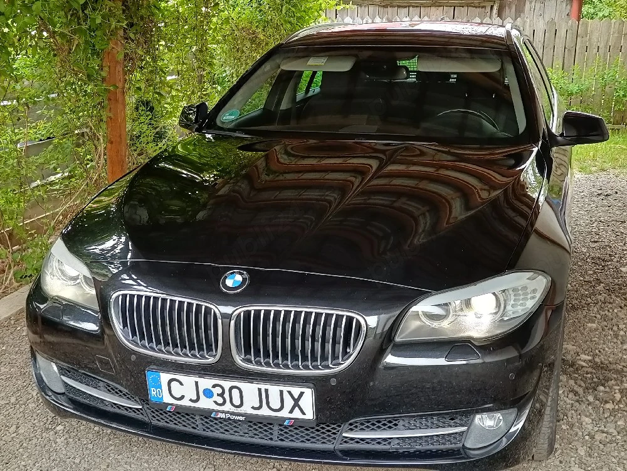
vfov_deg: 30.9
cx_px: 314
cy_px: 236
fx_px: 851
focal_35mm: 47
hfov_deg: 40.4
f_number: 2
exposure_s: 1/50
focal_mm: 7.08
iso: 200
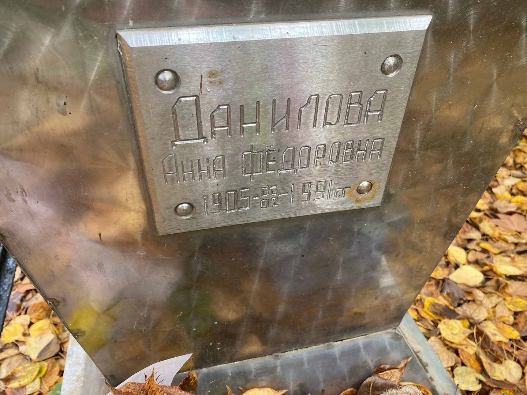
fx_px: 396
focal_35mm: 26
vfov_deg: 53.1
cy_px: 198
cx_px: 264
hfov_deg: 67.3
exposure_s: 1/121
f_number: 1.8
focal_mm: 4.25
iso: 80
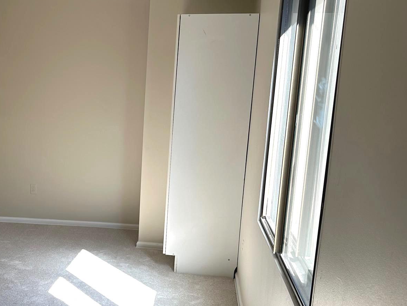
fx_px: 494
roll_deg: -1.2
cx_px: 85
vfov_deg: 34.1
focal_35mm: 42
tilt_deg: -10.3
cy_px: 195
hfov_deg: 42.9
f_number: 1.78
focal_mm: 6.86
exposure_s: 1/393
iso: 80
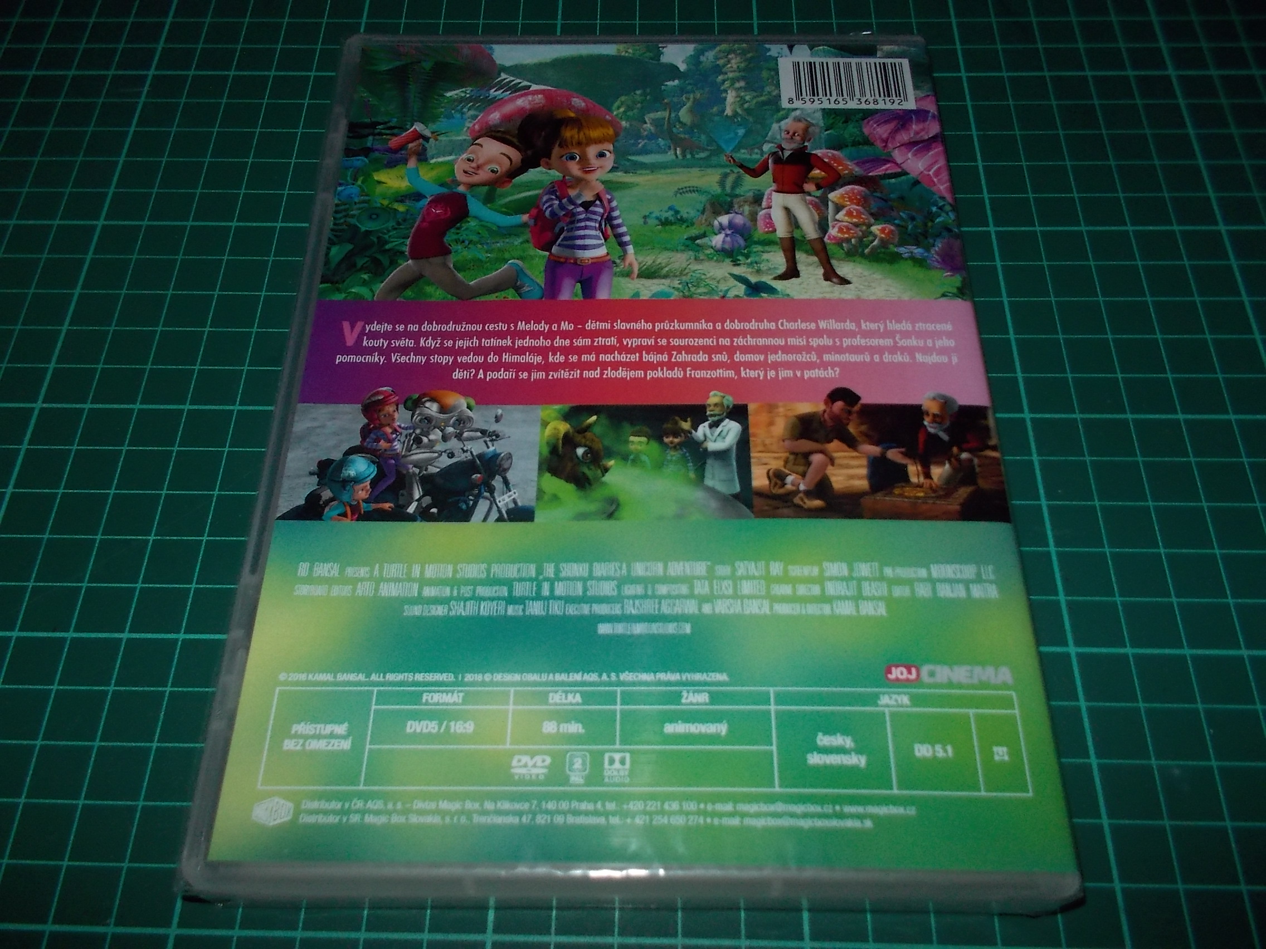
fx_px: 1061
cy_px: 474
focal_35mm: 29
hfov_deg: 61.7
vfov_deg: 48.2
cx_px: 633
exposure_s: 1/30
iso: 200
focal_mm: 4.1
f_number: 3.3
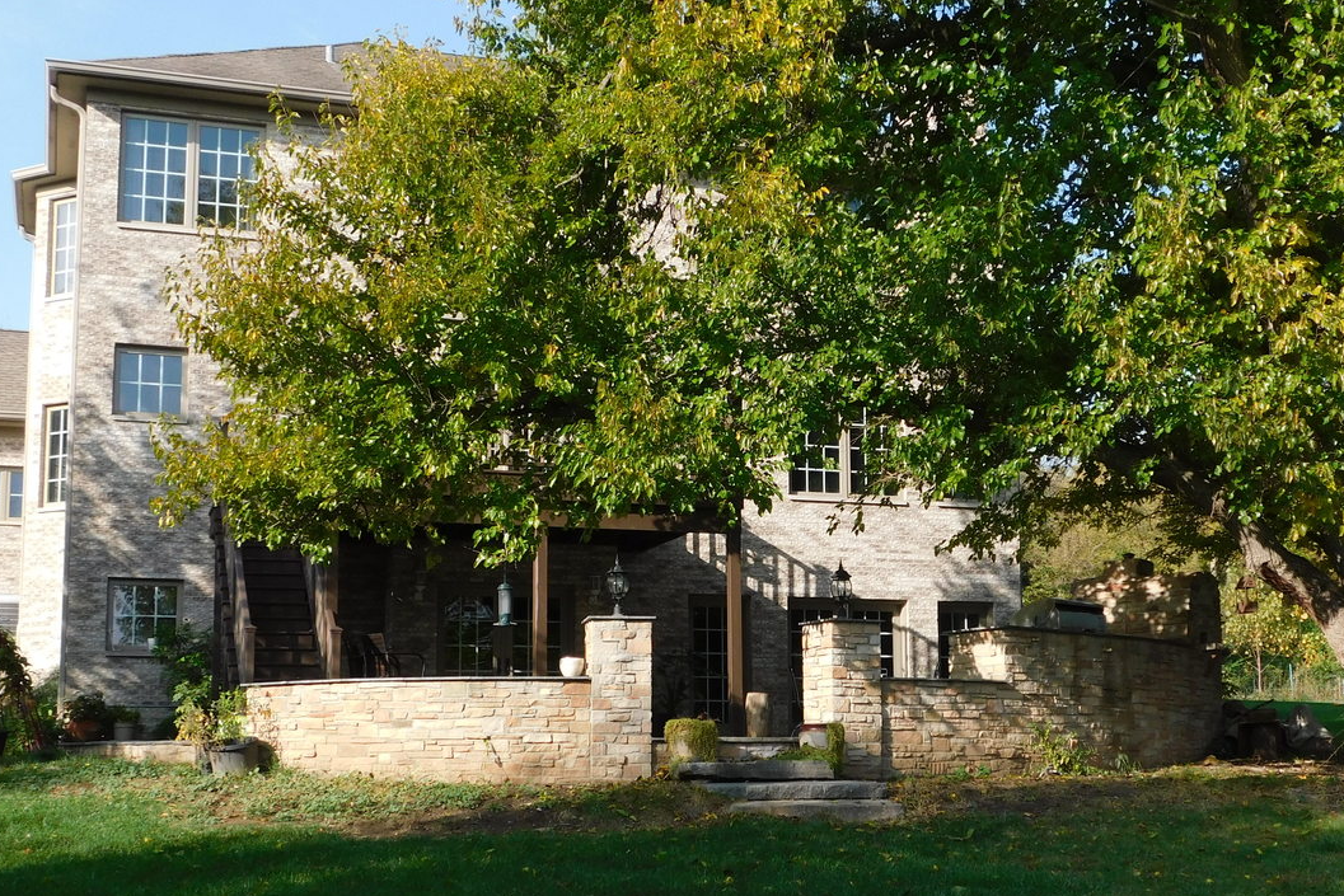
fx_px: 1904
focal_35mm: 51
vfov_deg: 26.4
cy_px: 562
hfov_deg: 38.7
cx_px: 797
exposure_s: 1/640
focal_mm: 6.3
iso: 125
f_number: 3.5
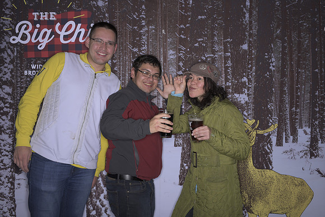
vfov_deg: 37.9
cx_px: 162
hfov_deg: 54.4
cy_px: 108
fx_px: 316
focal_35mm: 35
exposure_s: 1/250
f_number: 11
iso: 64
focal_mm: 35
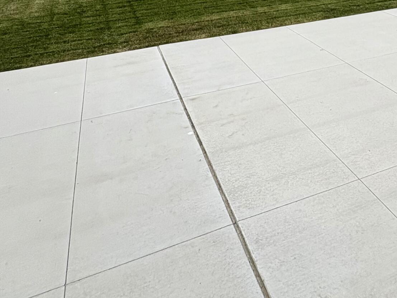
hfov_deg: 46.8
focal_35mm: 38
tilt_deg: +0.2
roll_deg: +2.1
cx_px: 309
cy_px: -97
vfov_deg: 29.6
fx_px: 436
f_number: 2.2
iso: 50
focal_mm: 2.22
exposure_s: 1/4926
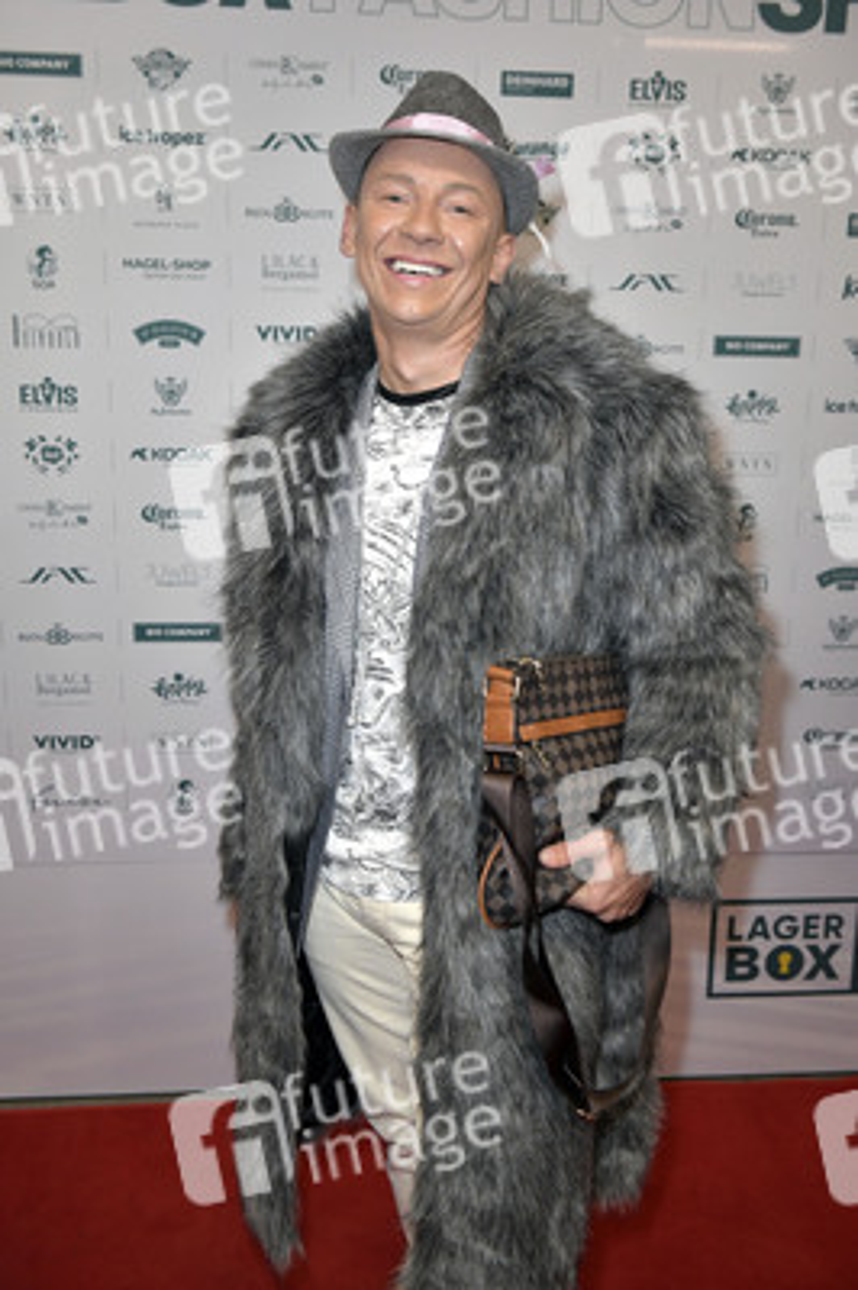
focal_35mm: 32
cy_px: 645
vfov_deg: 58.8
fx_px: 1146
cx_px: 429
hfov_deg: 41.0
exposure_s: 1/200
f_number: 4.5
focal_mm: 32
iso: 2500
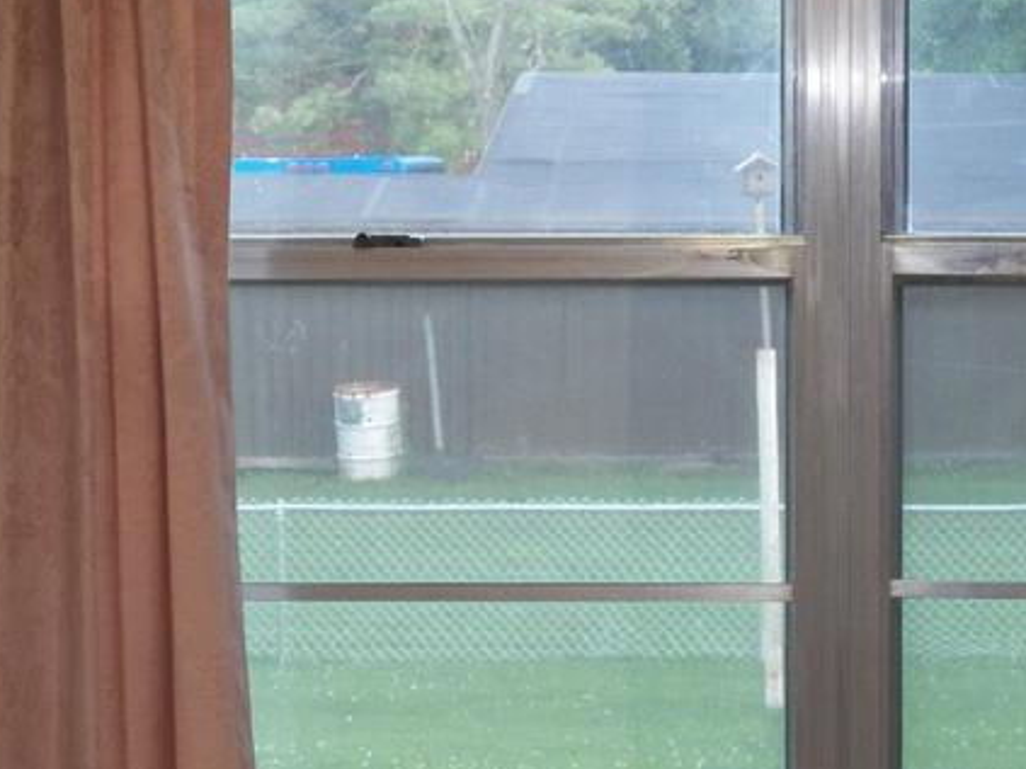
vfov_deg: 12.2
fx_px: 3585
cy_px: 475
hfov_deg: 16.2
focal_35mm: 121
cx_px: 740
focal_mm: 8.9
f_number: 3.2
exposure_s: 1/40
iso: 160
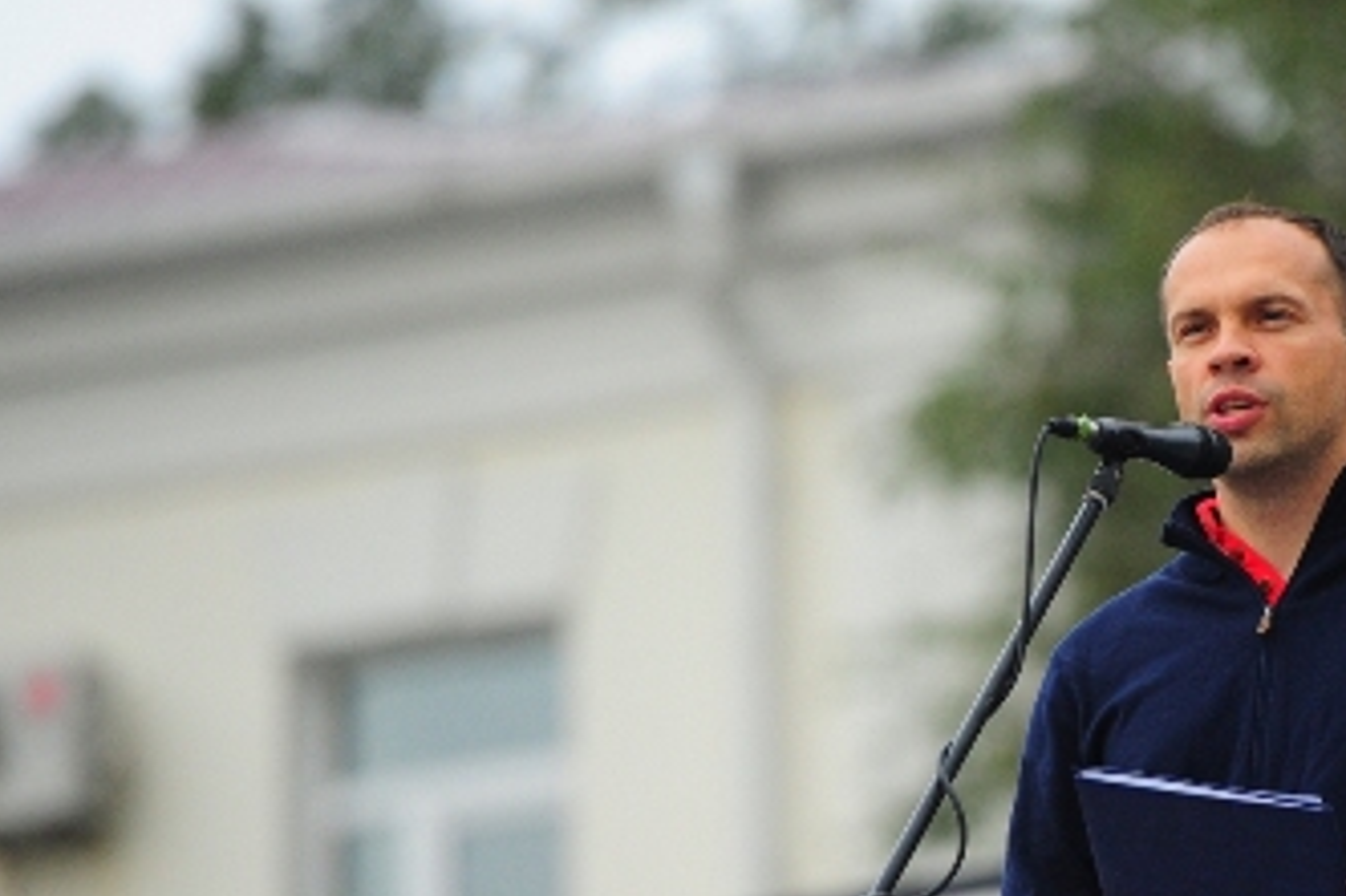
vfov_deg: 3.3
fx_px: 15321
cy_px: 720
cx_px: 1239
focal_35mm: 410
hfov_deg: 5.0
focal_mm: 200
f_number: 2.8
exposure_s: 1/1000
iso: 1600
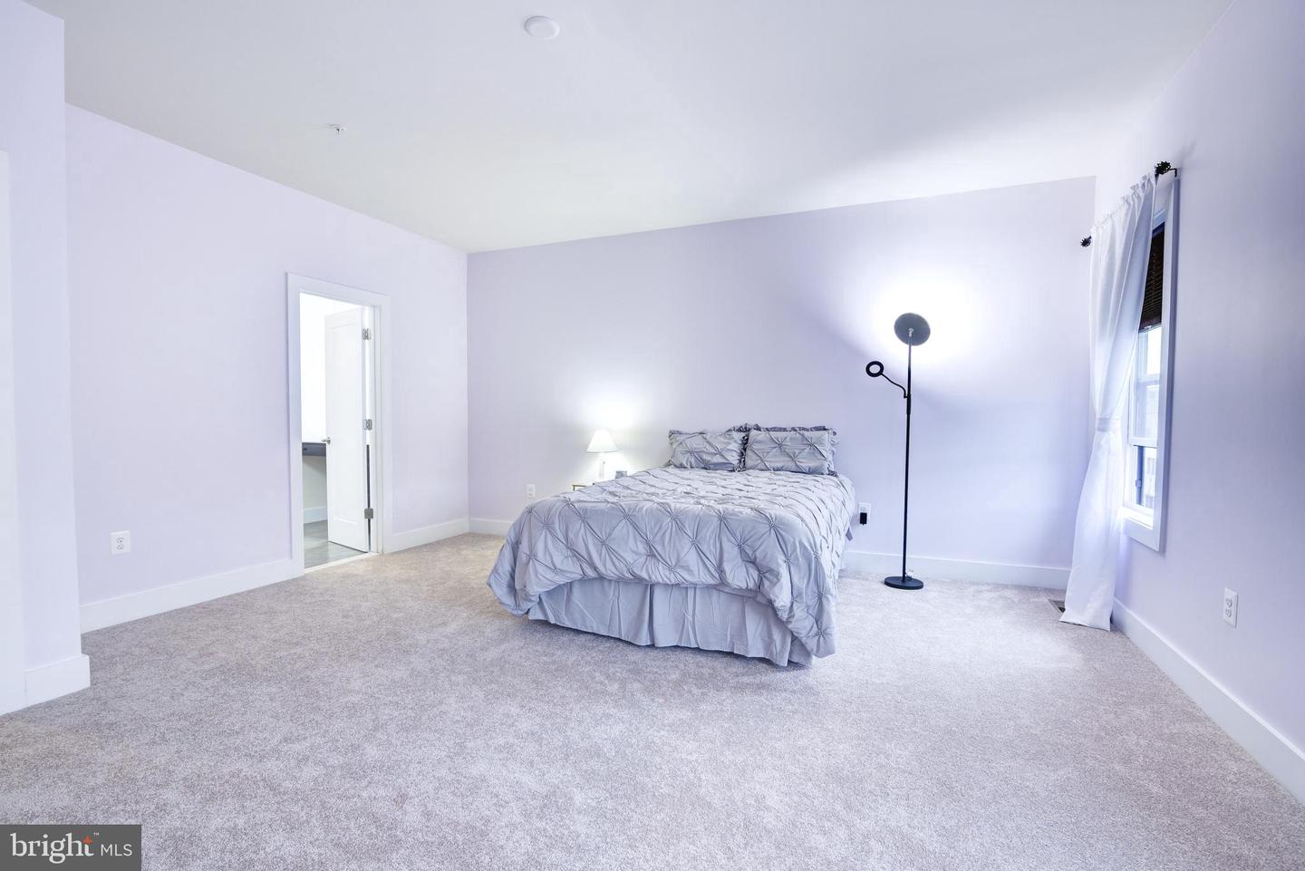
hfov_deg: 96.7
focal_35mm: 16
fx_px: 580
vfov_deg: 73.8
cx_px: 652
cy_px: 436
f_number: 5.6
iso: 400
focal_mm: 16
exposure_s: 1/50
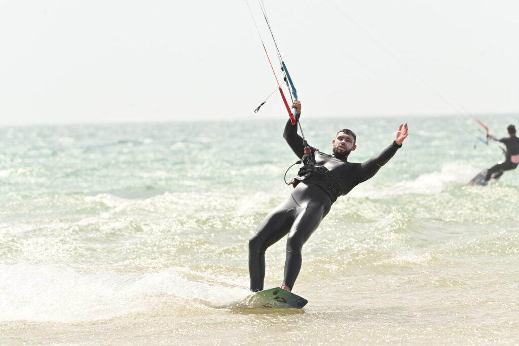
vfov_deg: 4.7
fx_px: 4181
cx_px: 260
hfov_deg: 7.1
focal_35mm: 290
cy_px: 173
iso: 200
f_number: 5.6
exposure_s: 1/1000
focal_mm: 290
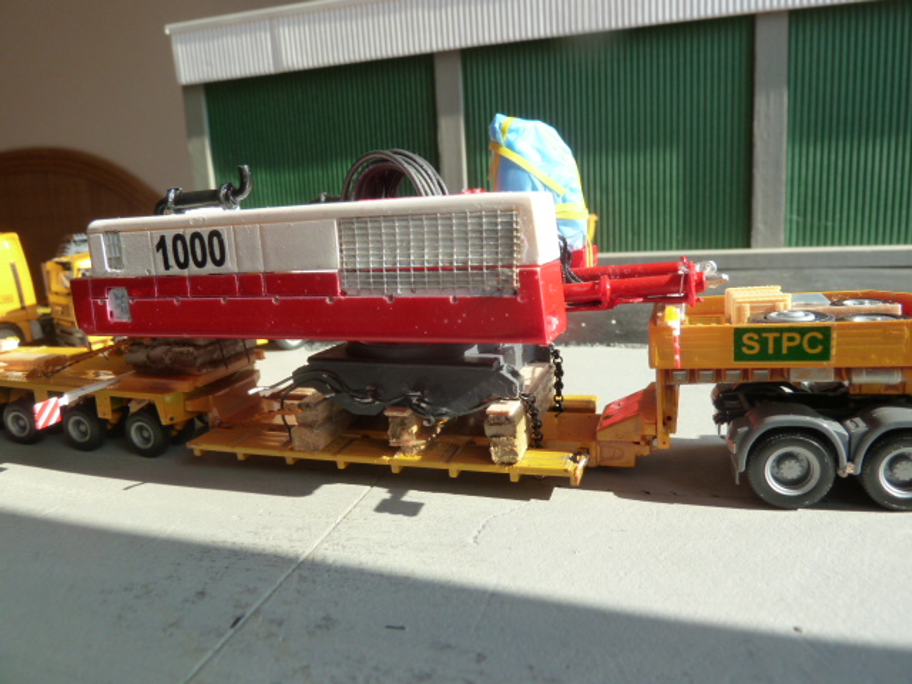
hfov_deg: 69.4
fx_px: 659
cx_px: 456
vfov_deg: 54.9
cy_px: 342
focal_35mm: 25
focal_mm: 4.1
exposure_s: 1/200
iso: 125
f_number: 4
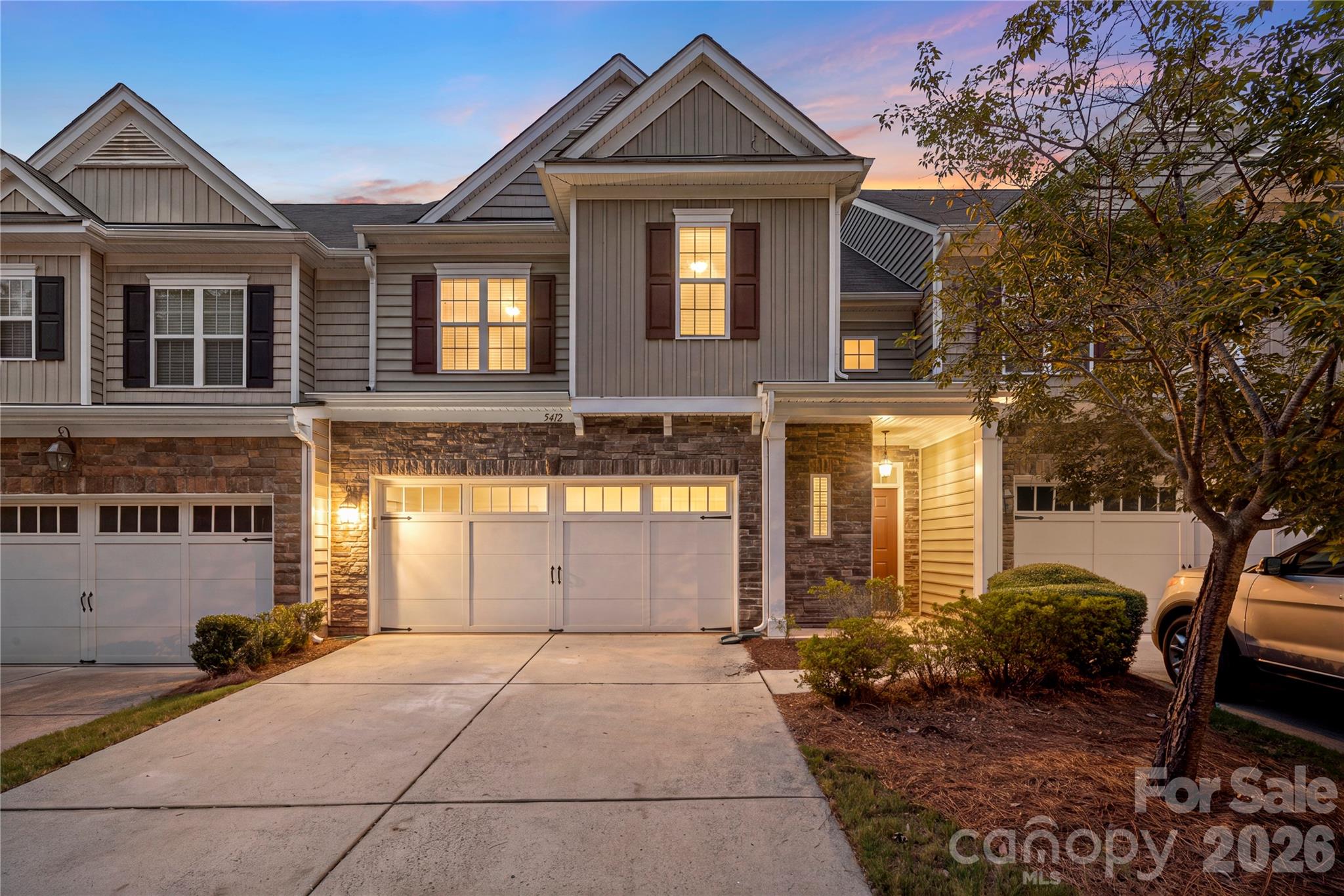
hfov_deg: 96.7
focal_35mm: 16
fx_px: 597
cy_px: 448
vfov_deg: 73.7
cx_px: 672
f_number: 14
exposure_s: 1/20
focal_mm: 16
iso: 100
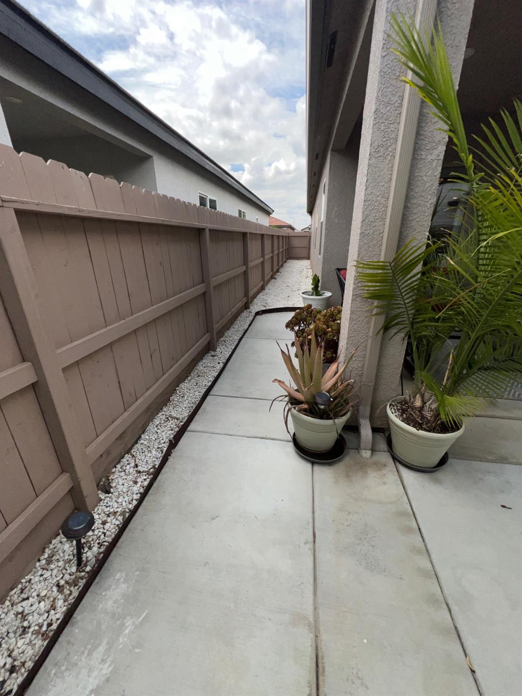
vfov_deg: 106.2
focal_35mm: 13
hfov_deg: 89.9
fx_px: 261
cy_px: 348
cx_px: 261
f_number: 1.8
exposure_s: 1/1908
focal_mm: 1.57
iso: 25
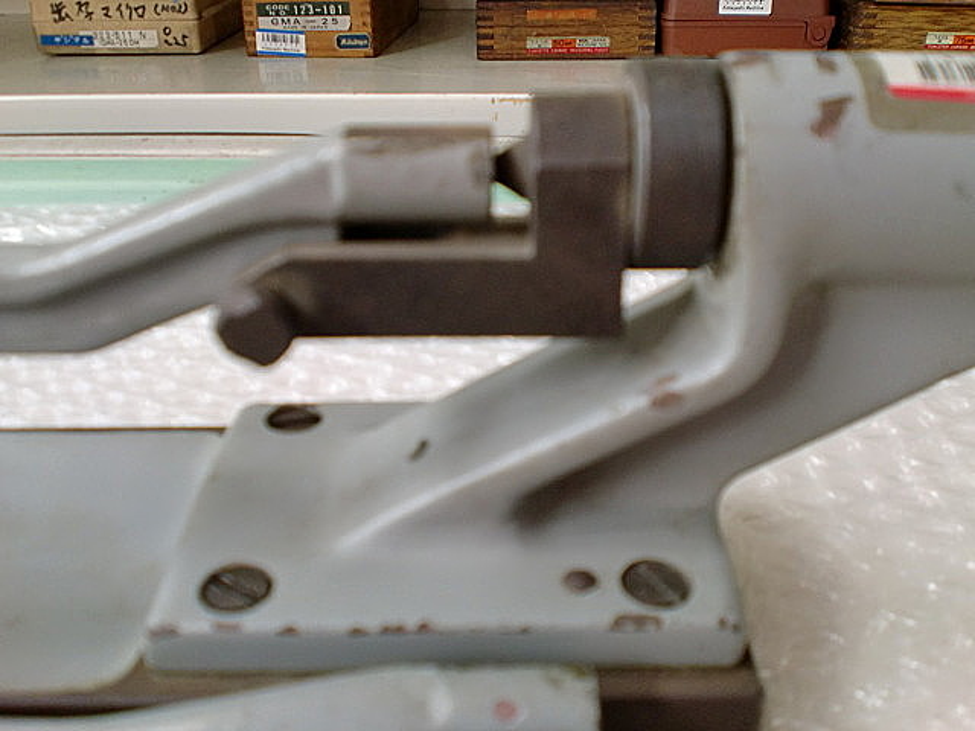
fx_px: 986
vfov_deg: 40.7
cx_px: 488
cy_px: 366
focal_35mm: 35
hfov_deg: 52.6
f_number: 3.1
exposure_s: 1/60
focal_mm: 6.3
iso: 160
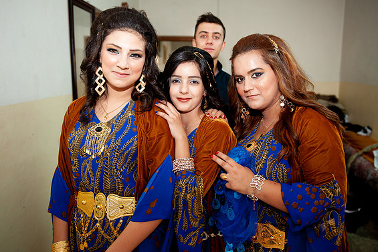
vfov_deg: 43.6
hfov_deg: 61.9
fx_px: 315
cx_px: 188
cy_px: 124
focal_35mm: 30
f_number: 2.8
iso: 800
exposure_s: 1/60
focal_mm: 28
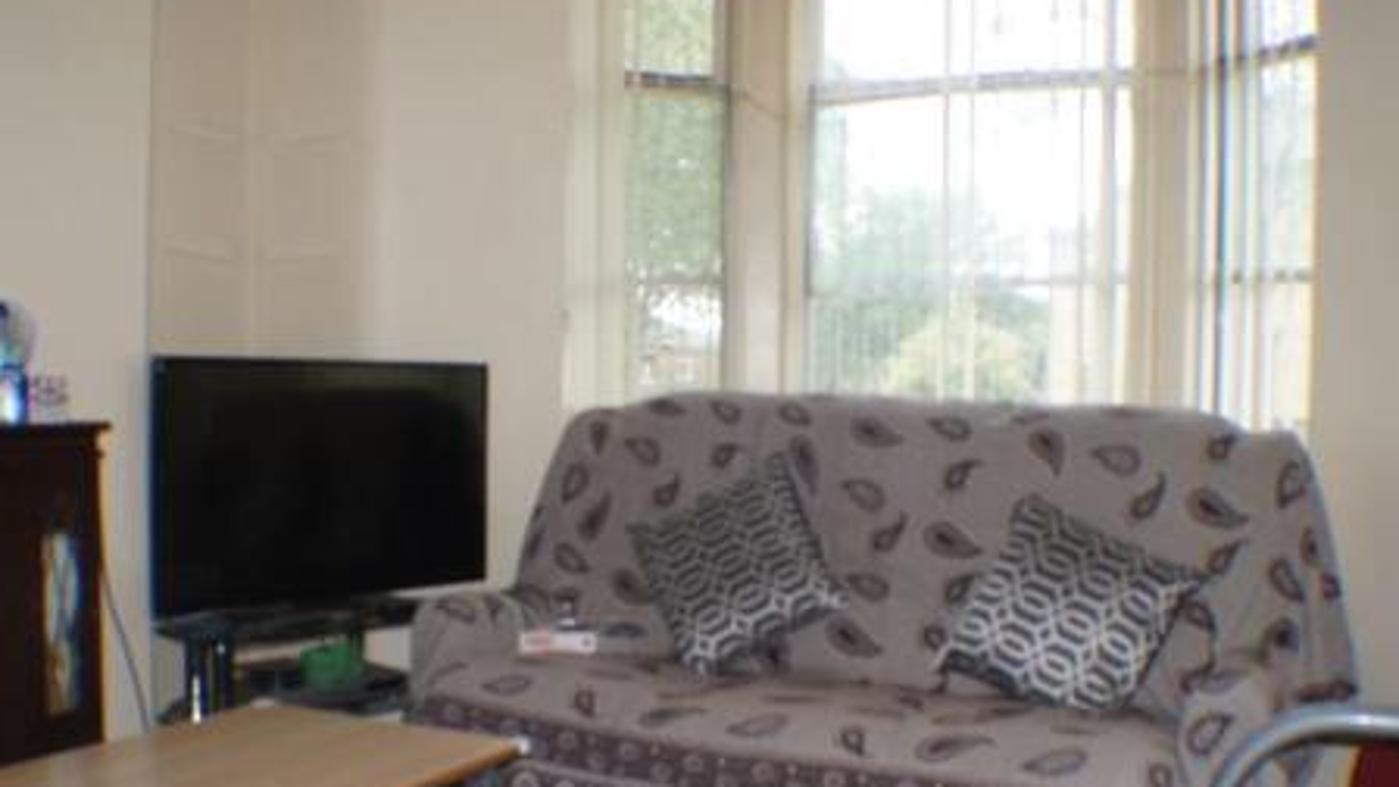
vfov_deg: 26.0
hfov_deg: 44.6
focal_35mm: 46
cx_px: 724
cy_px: 440
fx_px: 1706
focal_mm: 20
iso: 100
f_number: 4
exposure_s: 1/60
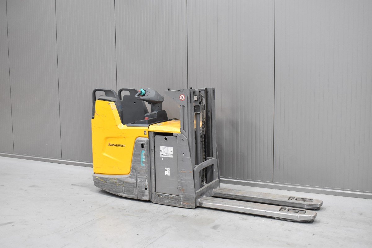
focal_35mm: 36
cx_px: 186
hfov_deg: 53.1
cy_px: 124
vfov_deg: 36.9
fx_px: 372
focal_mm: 24
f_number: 5
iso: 1600
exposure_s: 1/40
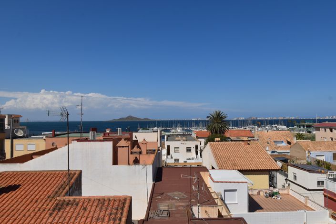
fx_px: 280
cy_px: 112
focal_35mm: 30
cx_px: 168
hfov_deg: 61.9
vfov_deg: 43.6
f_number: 11
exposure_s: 1/500
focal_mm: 20
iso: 100
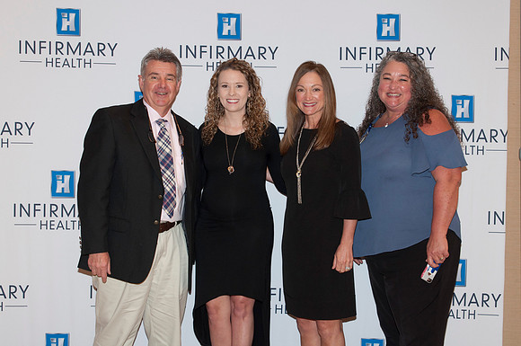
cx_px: 260
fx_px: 867
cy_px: 173
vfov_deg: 22.6
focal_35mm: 60
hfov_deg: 33.4
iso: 400
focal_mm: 40
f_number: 5.6
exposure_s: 1/60
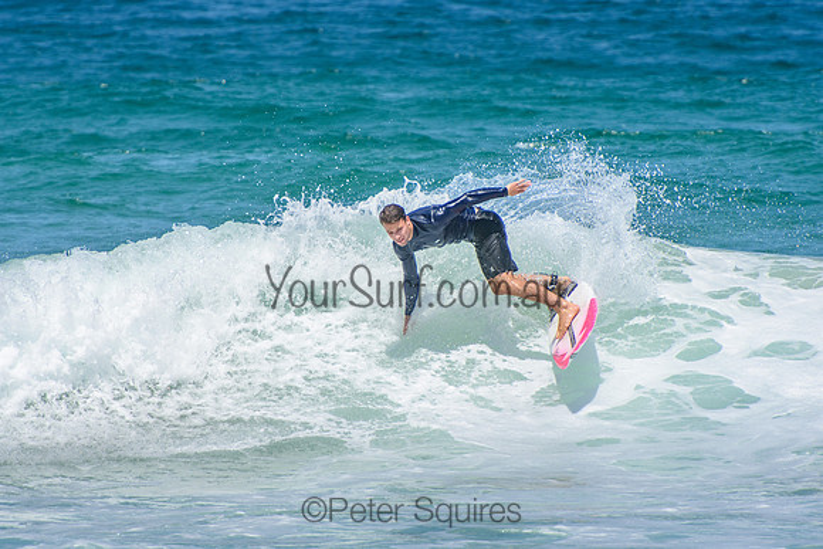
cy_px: 274
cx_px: 412
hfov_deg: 3.4
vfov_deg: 2.3
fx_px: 13719
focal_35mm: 600
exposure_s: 1/2000
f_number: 5.6
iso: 250
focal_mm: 400
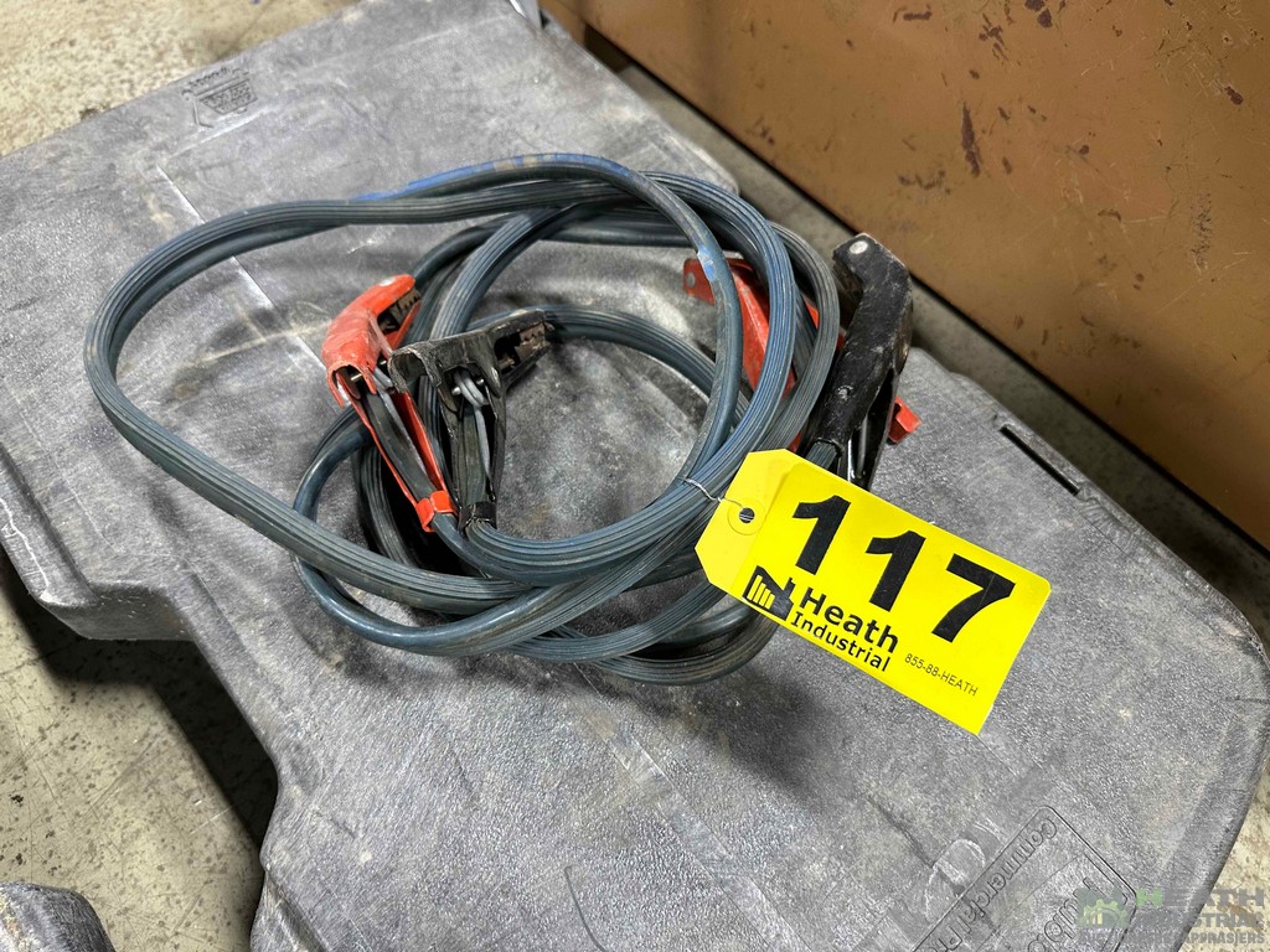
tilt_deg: -59.3
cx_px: 635
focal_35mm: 24
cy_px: 476
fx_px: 881
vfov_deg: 56.8
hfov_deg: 71.6
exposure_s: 1/60
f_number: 1.78
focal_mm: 6.86
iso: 250
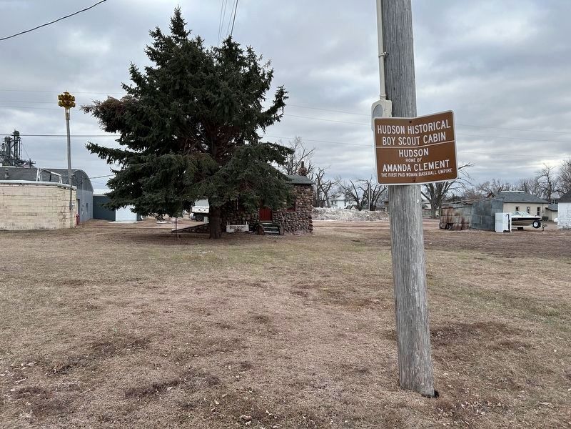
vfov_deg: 53.1
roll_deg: -0.6
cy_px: 214
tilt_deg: -0.7
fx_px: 429
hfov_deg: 67.3
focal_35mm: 26
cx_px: 286
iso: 50
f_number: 1.5
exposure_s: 1/924
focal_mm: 5.7
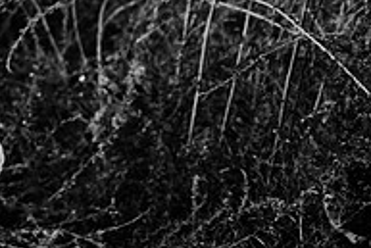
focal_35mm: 72
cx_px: -167
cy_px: -87
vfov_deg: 17.6
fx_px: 743
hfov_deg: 23.2
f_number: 2.8
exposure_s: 1/320
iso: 100
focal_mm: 24
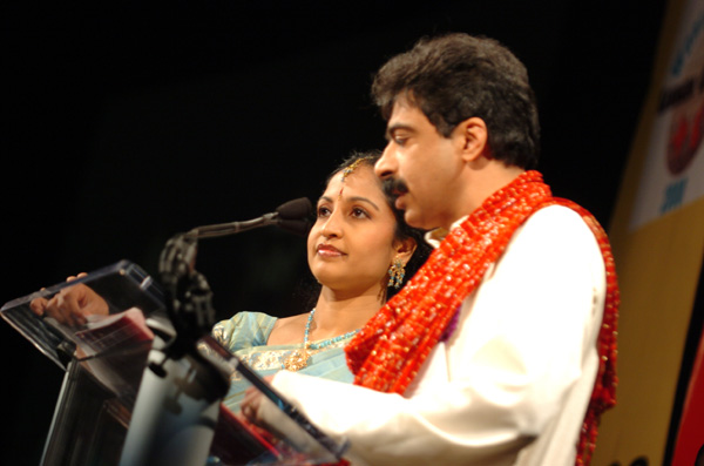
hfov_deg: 11.4
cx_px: 352
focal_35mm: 180
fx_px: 3512
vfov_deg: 7.6
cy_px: 233
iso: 400
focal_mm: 120
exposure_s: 1/80
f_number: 2.8
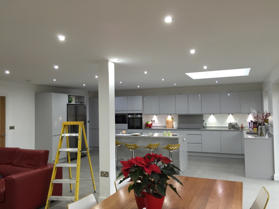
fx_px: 234
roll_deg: +0.6
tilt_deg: +3.1
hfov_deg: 61.7
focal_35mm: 29
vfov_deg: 48.2
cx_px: 140
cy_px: 104
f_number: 2.2
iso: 100
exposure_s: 1/33
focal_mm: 4.15
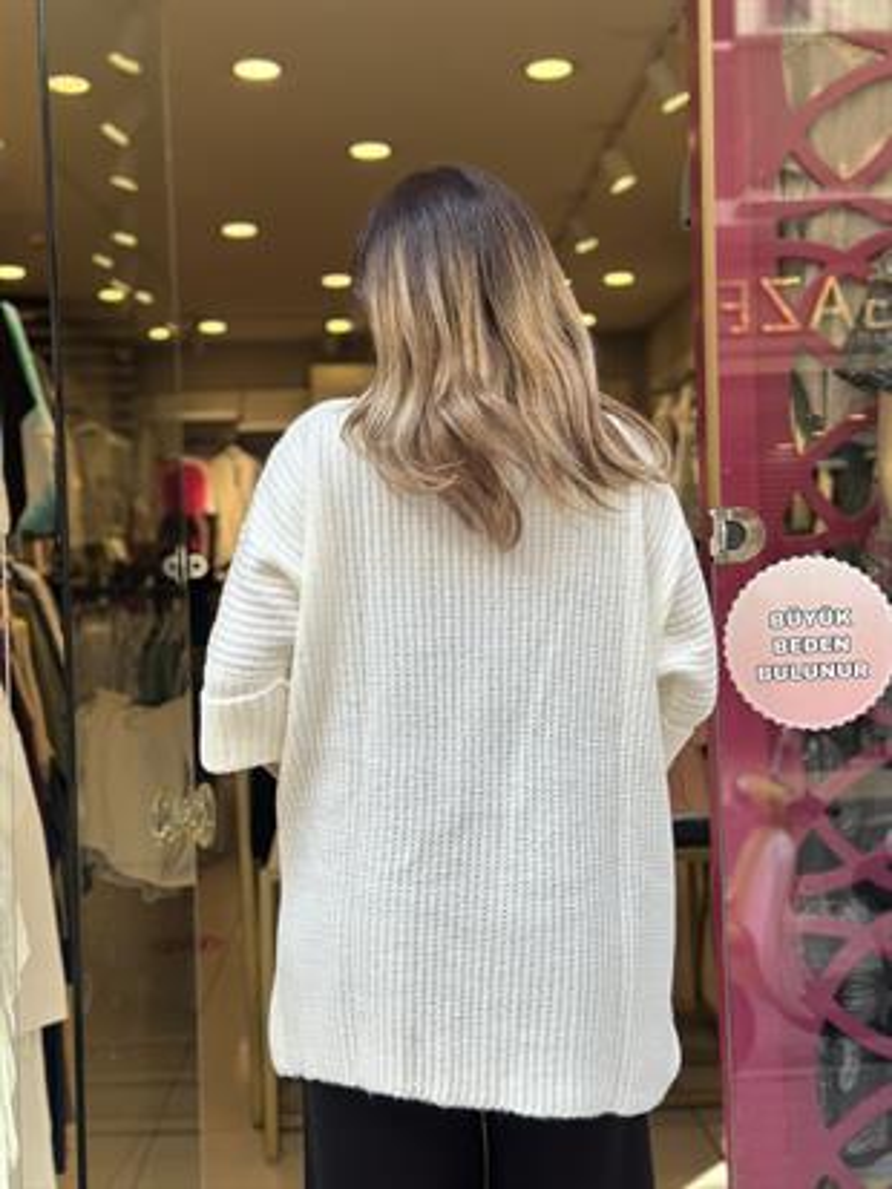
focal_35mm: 48
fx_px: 1648
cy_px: 594
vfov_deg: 39.6
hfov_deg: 30.3
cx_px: 446
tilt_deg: +0.8
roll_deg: +1.1
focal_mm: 6.86
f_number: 1.78
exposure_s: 1/651
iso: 80
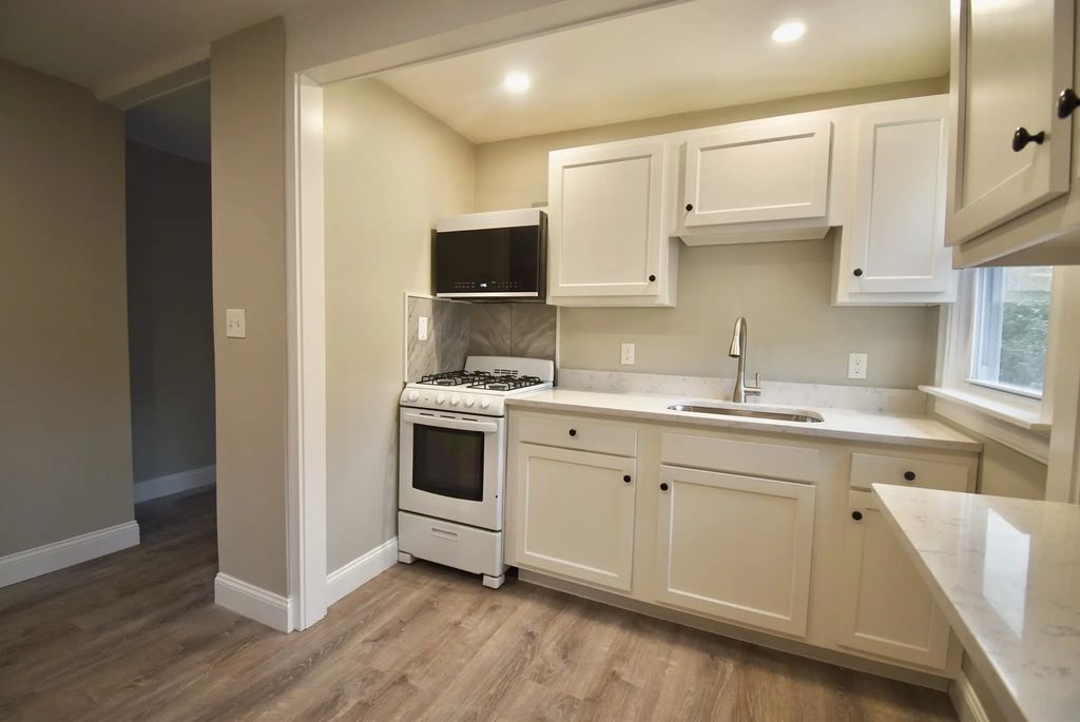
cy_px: 361
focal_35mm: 15
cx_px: 540
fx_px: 450
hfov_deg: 100.3
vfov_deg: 77.5
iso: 100
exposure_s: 1/30
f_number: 4.5
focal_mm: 10
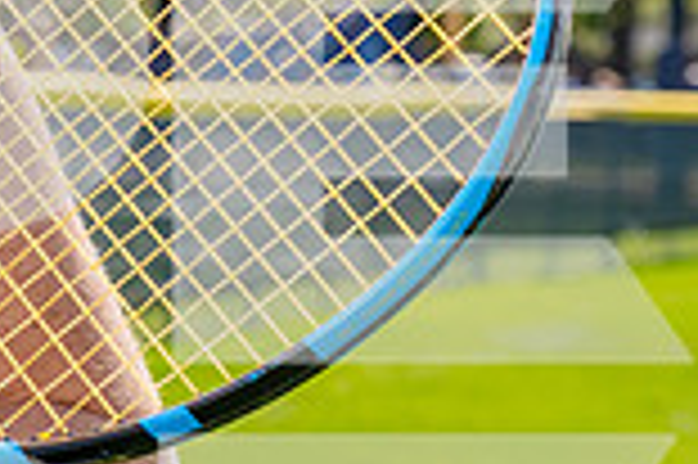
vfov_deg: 6.1
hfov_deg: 8.9
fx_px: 4358
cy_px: 128
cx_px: -455
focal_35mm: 225
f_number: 5.6
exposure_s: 1/500
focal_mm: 60
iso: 100
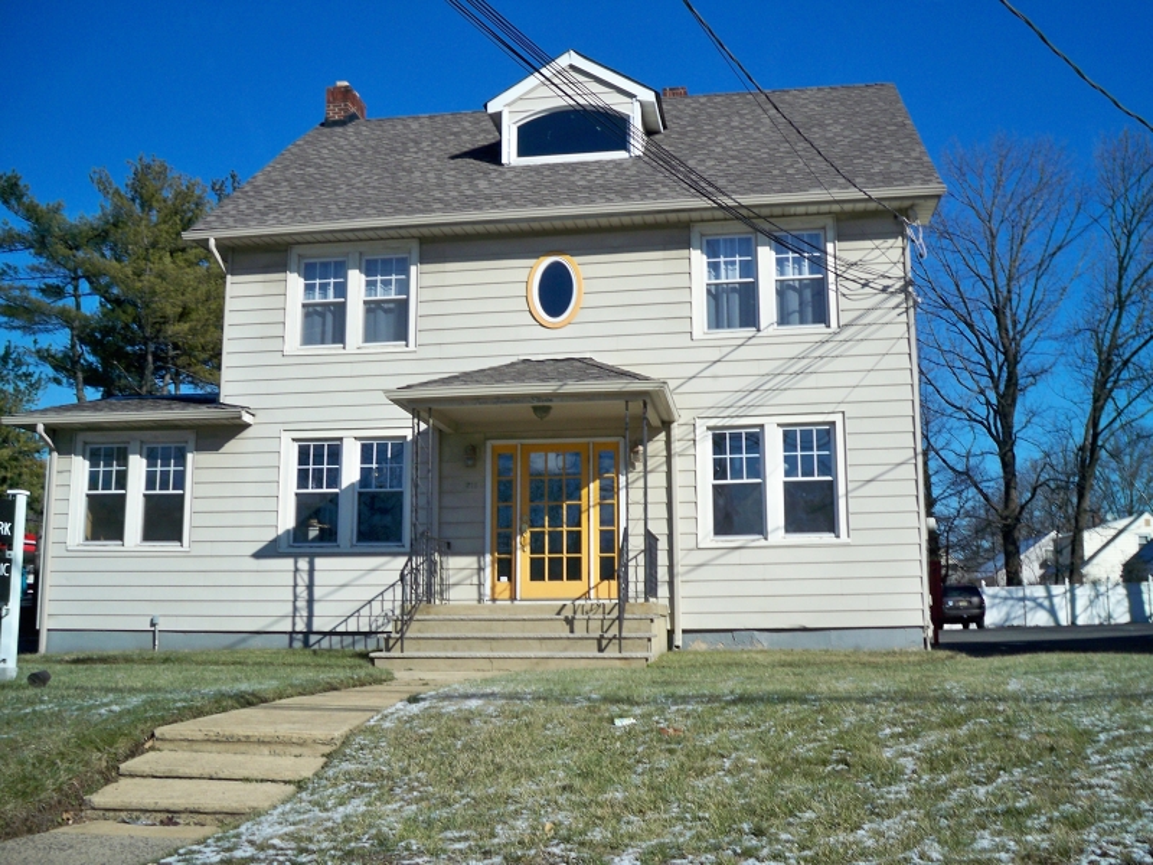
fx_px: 1166
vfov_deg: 40.7
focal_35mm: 35
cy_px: 432
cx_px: 576
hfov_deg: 52.6
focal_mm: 6.3
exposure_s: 1/160
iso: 80
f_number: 8.7
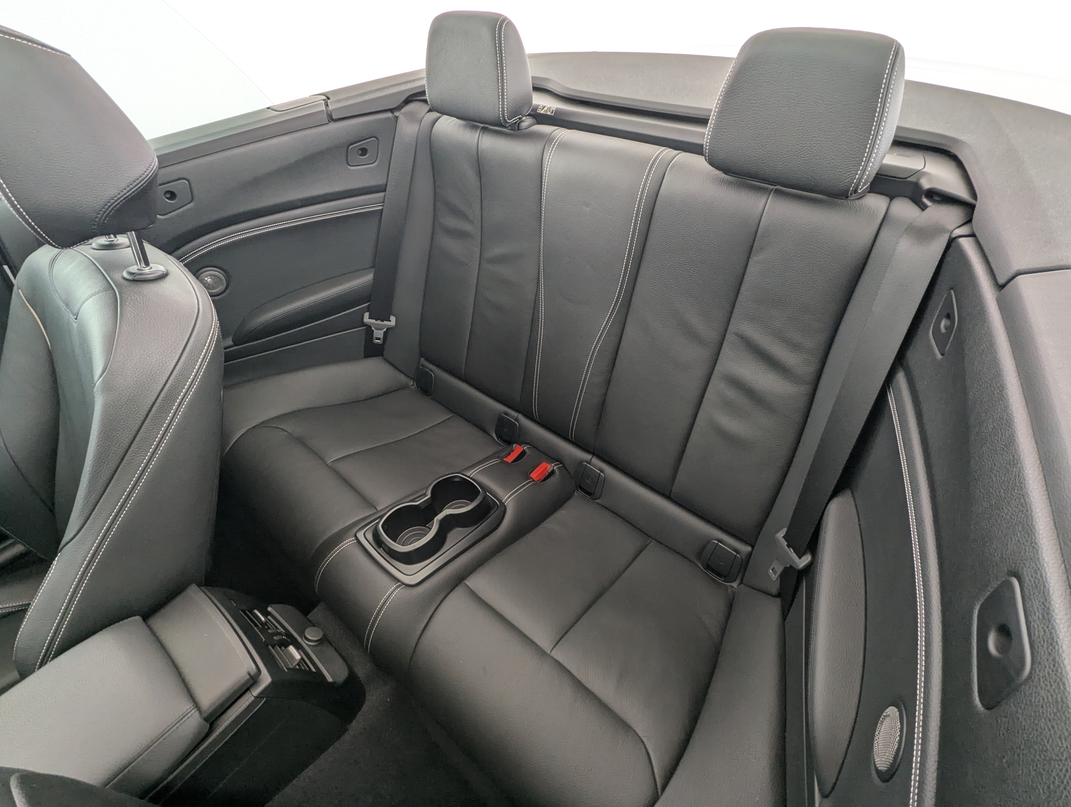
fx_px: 496
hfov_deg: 94.4
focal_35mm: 16
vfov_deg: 78.2
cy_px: 404
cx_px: 536
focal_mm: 2.35
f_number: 2.2
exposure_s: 1/50.1
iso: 56
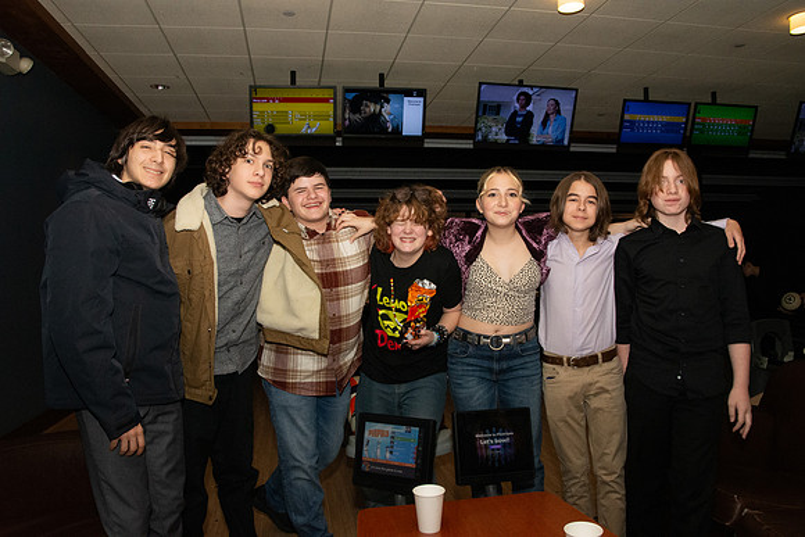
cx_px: 402
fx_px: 604
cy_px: 268
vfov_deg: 48.0
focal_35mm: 27
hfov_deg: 67.4
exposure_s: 1/250
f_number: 14
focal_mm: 18
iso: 4000
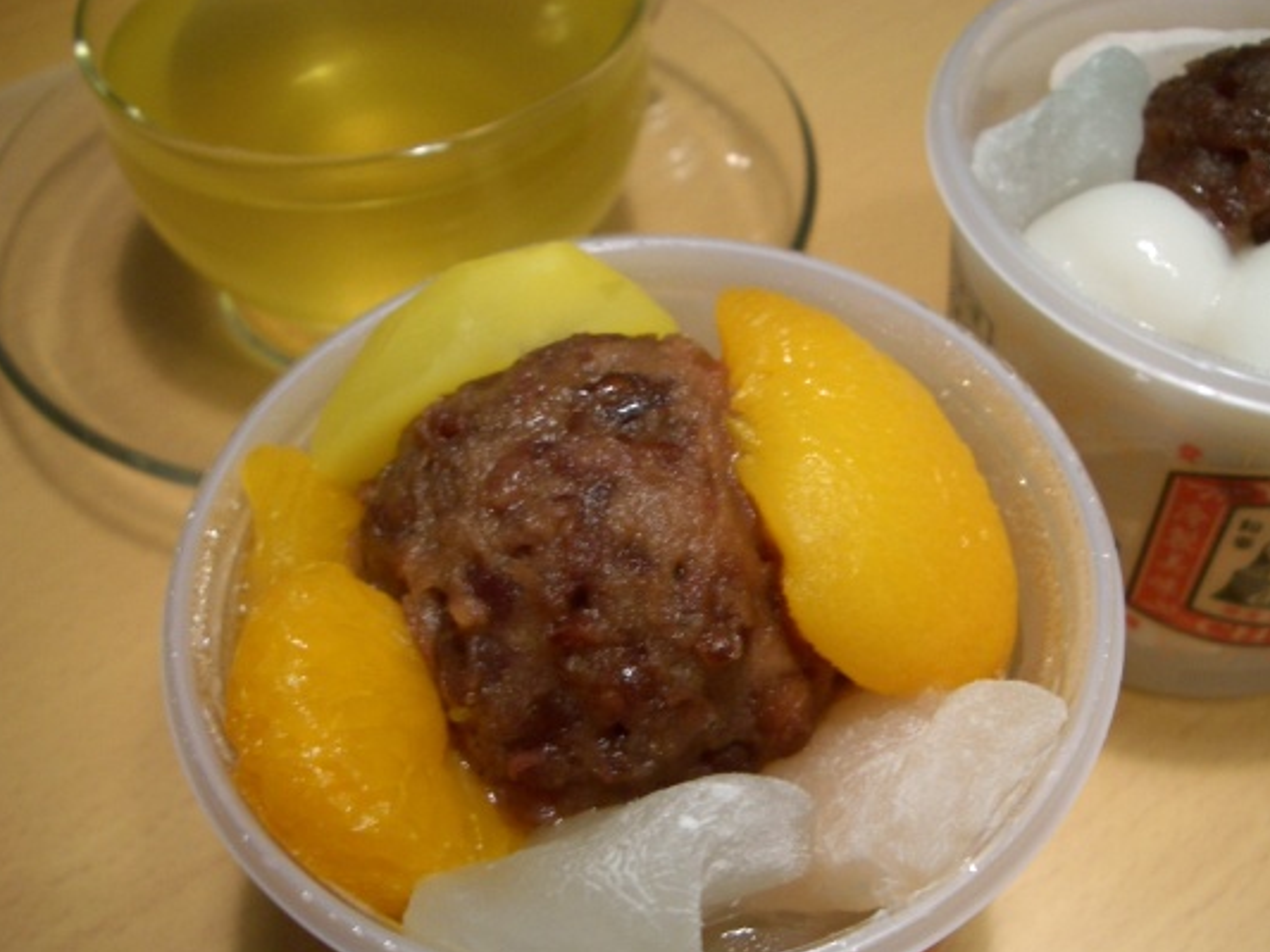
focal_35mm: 42
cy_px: 547
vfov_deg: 34.3
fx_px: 1541
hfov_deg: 44.6
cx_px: 746
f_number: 2.6
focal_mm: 5.8
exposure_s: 1/8
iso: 50
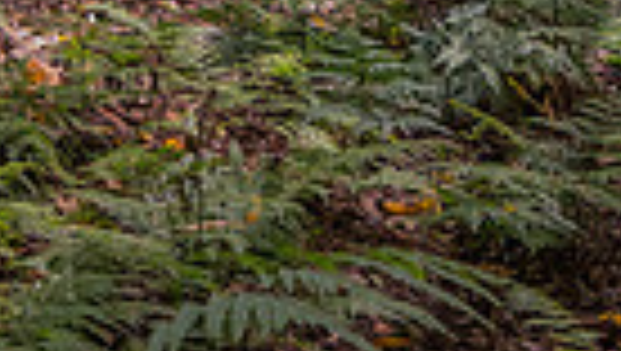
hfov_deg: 9.4
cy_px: -400
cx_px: 346
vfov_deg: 5.2
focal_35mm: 228
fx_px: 3759
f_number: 5.6
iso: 800
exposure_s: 1/125
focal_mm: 35
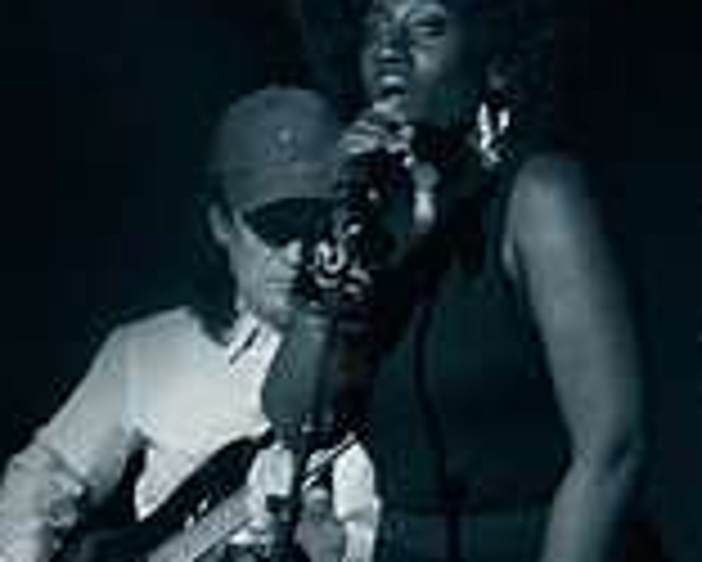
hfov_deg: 3.6
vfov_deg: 2.9
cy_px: 528
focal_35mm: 541
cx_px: 922
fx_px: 11247
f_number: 2.8
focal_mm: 155
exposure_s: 1/200
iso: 4000
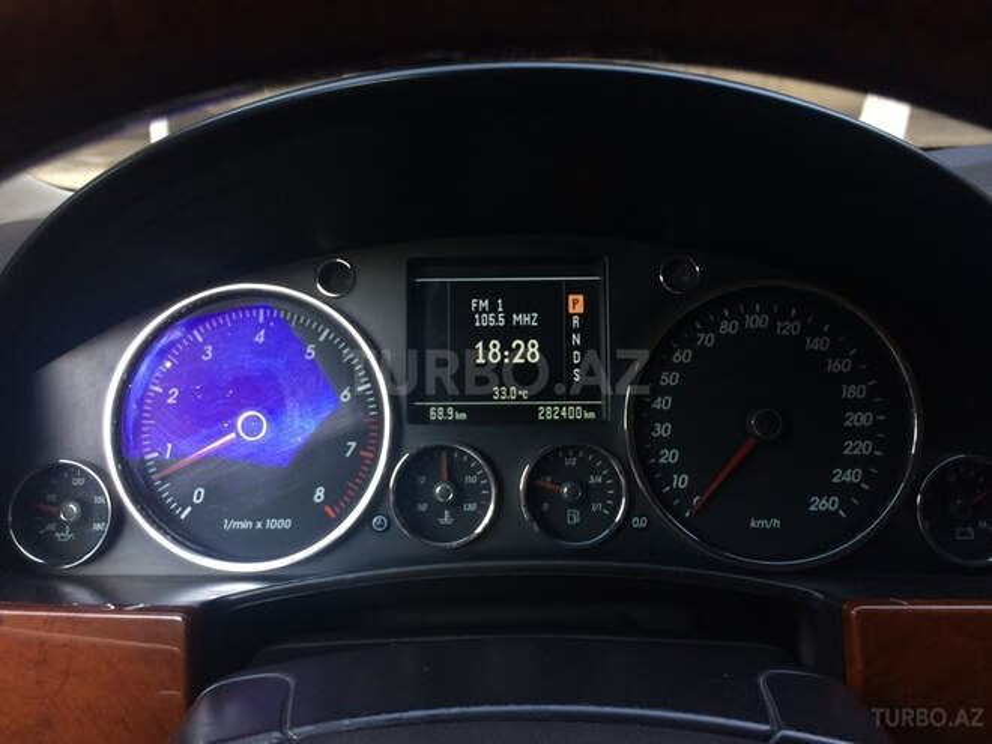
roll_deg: +0.8
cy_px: 372
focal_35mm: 29
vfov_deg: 48.2
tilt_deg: -20.3
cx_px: 496
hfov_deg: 61.7
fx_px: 831
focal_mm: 4.15
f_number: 2.2
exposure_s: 1/33
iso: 40
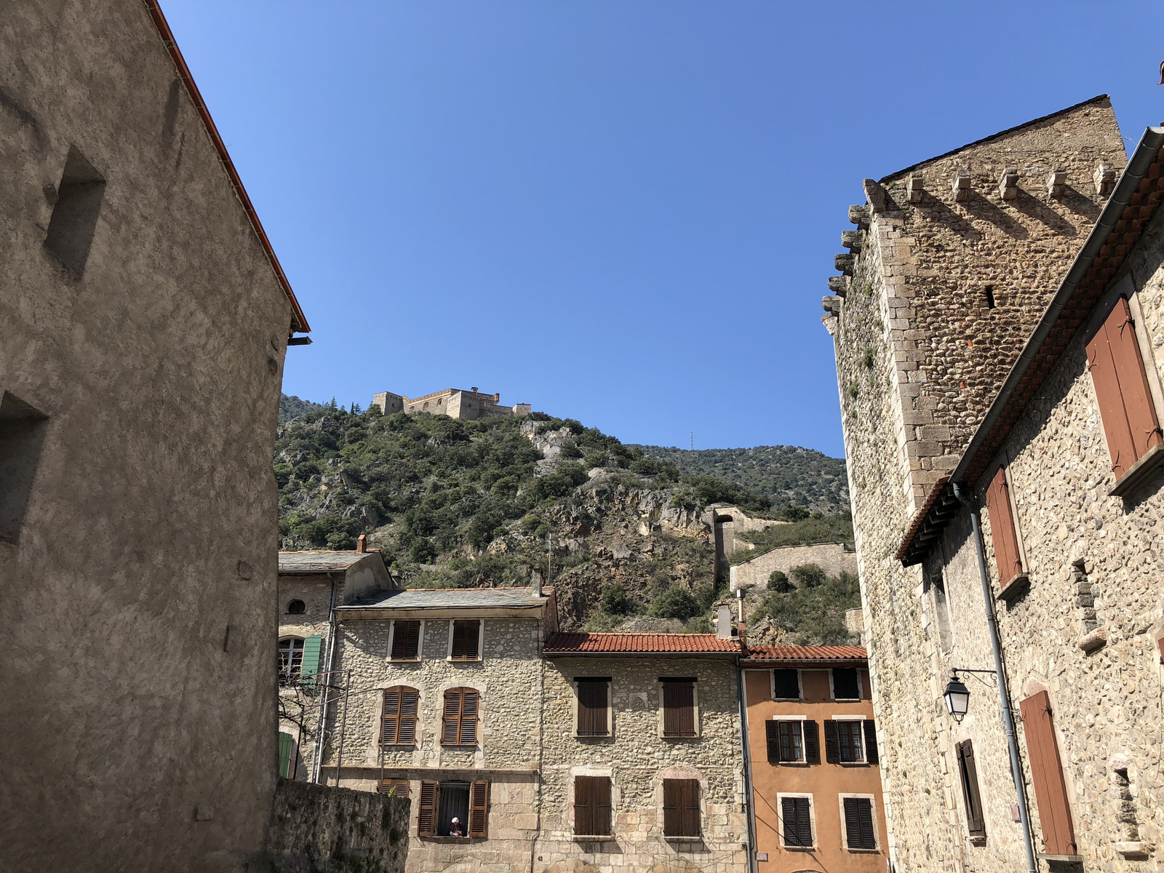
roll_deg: -0.1
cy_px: 436
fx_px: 942
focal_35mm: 28
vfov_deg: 49.7
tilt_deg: +23.0
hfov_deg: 63.4
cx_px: 582
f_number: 1.8
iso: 20
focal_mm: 4
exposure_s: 1/1372
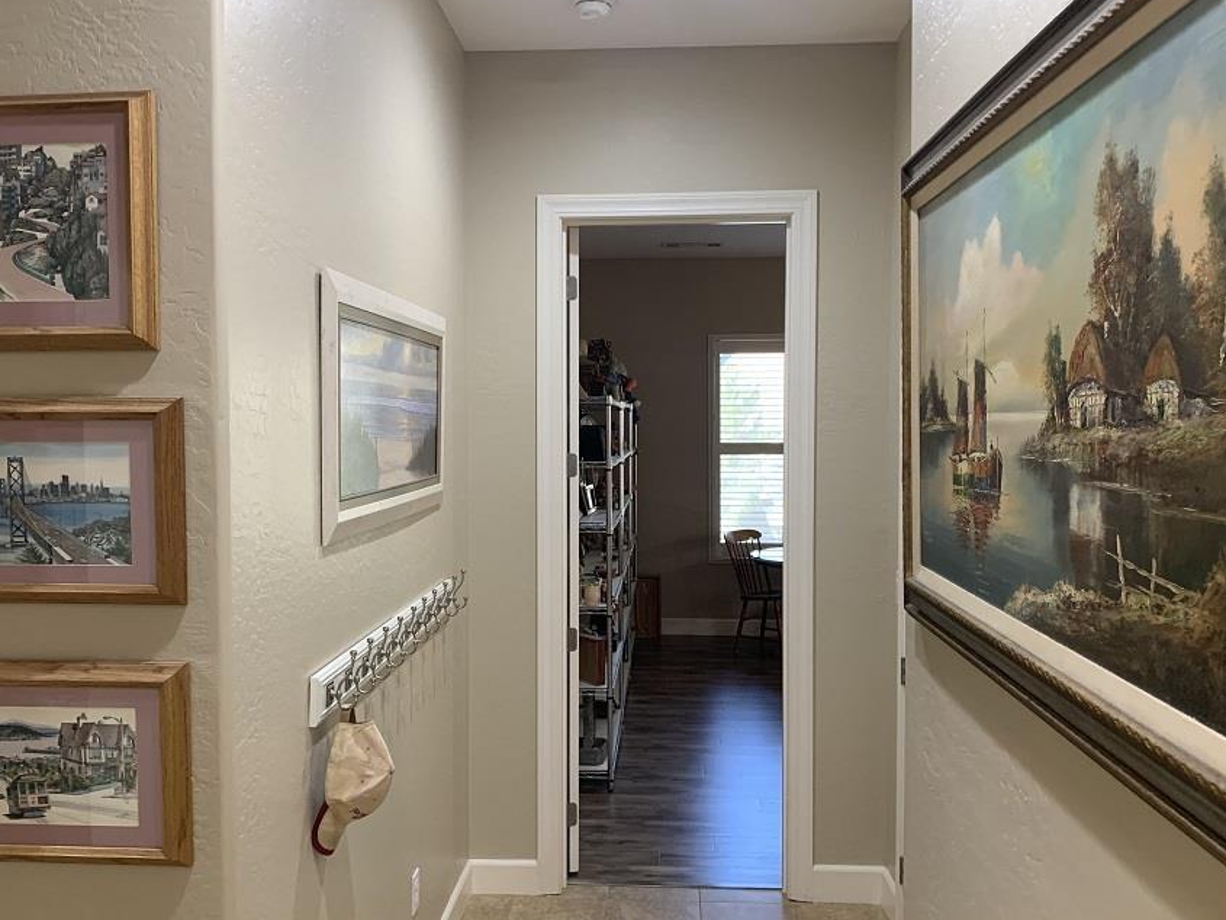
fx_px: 1098
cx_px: 592
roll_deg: +0.3
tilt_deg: -1.1
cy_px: 482
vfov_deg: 45.4
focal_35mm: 31
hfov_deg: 58.3
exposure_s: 1/60
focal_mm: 4.25
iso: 160
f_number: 1.8
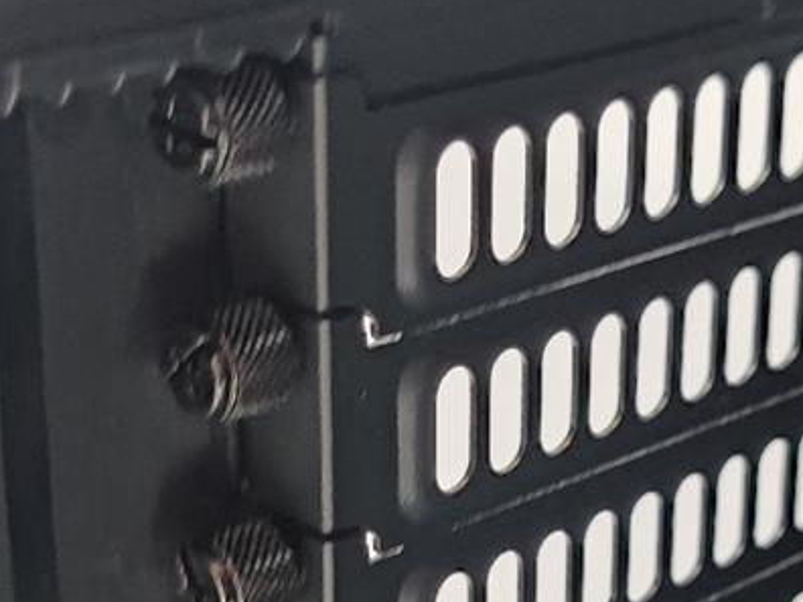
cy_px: 574
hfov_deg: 20.0
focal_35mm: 97
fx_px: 2250
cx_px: 631
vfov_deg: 15.0
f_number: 1.85
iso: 385
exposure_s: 1/17
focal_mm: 6.78
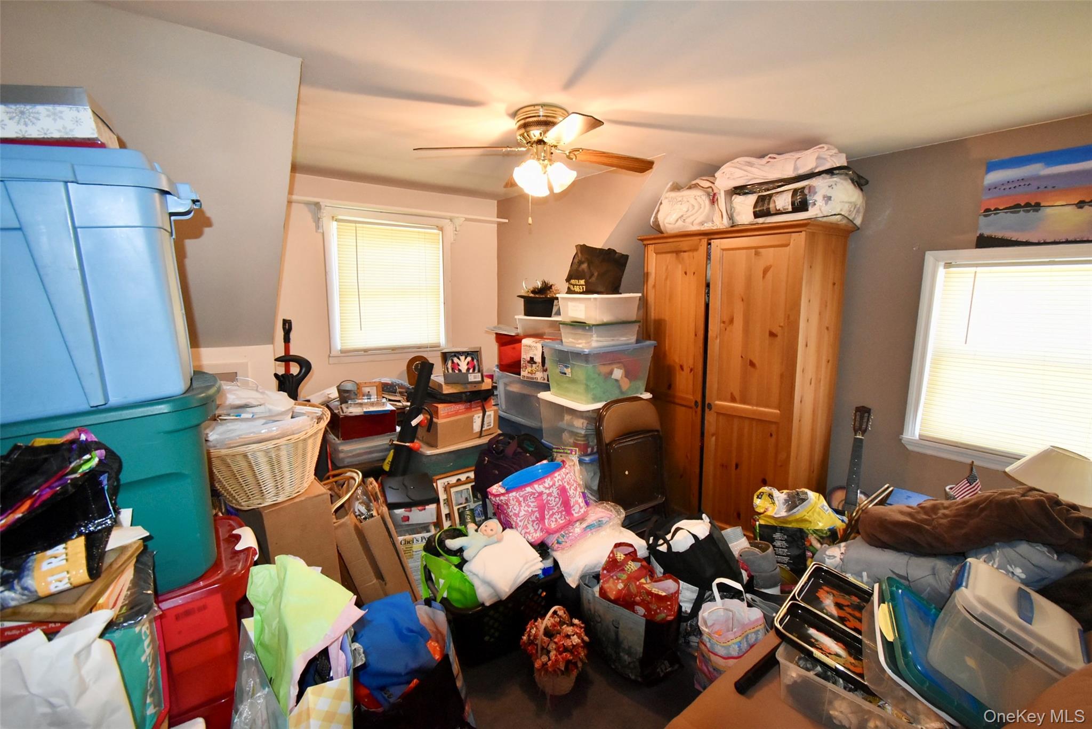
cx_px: 546
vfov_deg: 77.4
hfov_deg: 100.4
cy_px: 364
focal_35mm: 15
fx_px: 455
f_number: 4.5
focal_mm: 10
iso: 2200
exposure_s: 1/60
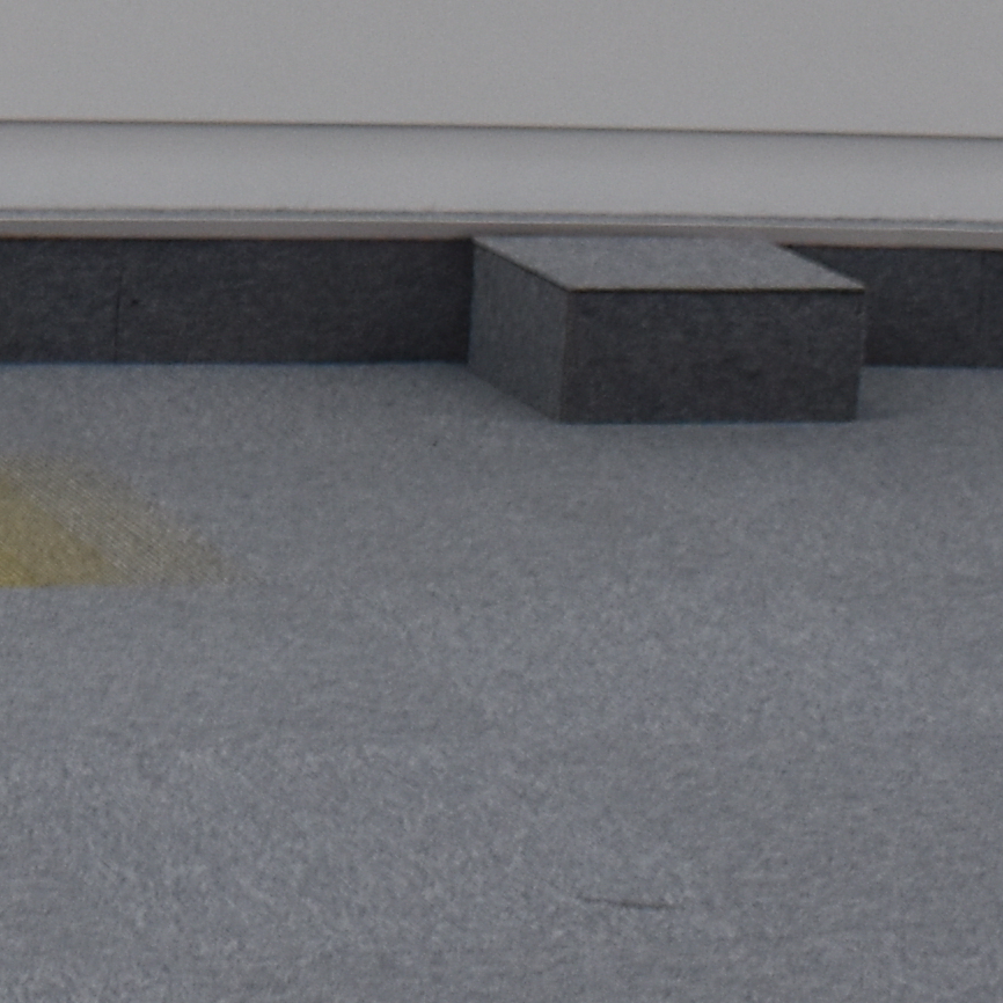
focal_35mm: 159
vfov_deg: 10.5
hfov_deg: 10.5
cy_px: -653
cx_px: -579
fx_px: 5212
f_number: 5
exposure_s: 1/60
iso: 400
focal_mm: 18
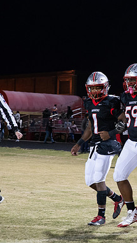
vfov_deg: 19.8
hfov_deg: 11.1
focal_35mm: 108
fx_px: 697
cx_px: 148
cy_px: 122
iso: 6400
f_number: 5
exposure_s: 1/200
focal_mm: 68
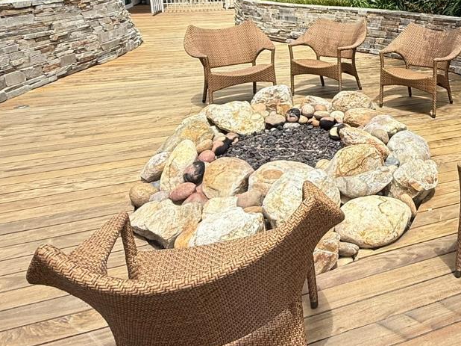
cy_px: 53
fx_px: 453
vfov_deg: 39.6
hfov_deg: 46.5
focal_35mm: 34
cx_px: 446
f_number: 2.2
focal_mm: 2.22
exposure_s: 1/888
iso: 50
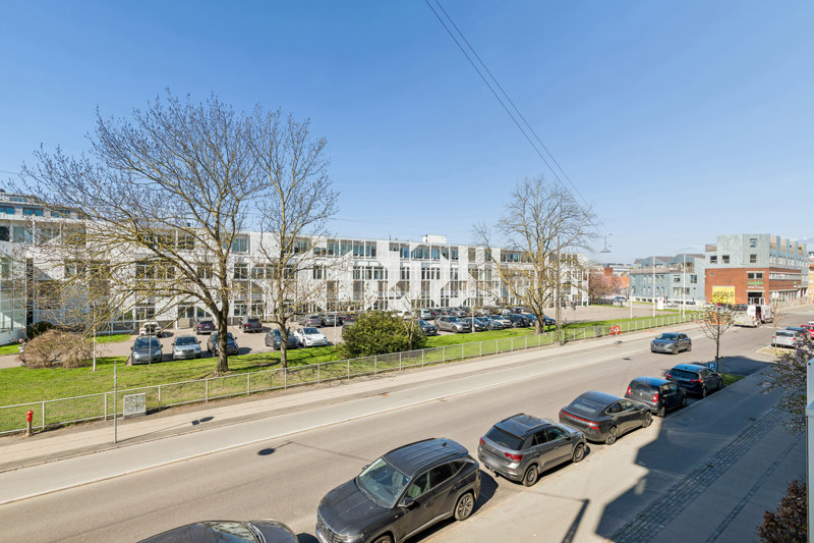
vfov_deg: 70.4
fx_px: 384
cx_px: 407
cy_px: 272
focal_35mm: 17
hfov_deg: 93.3
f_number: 9
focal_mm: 17
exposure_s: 1/250
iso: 160
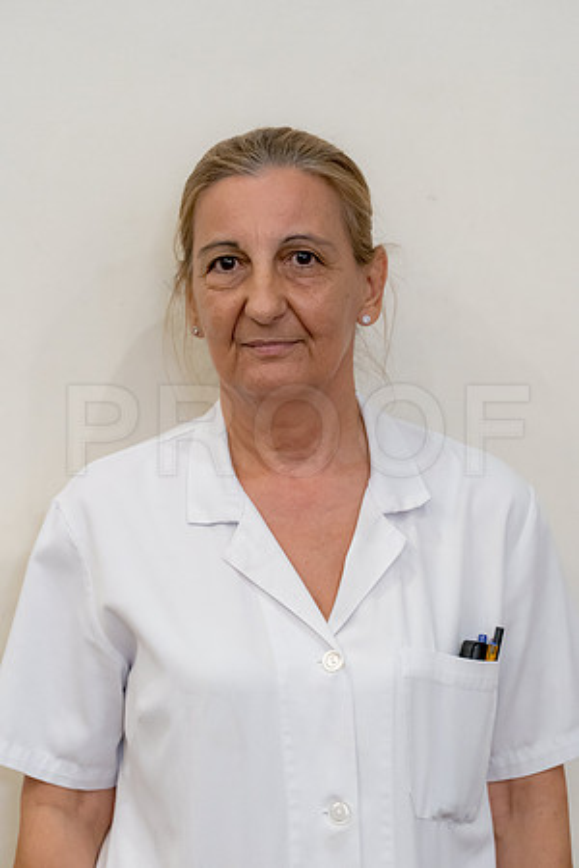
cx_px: 290
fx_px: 4342
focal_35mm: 180
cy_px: 434
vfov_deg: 11.4
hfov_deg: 7.6
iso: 5000
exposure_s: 1/80
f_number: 4
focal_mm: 180
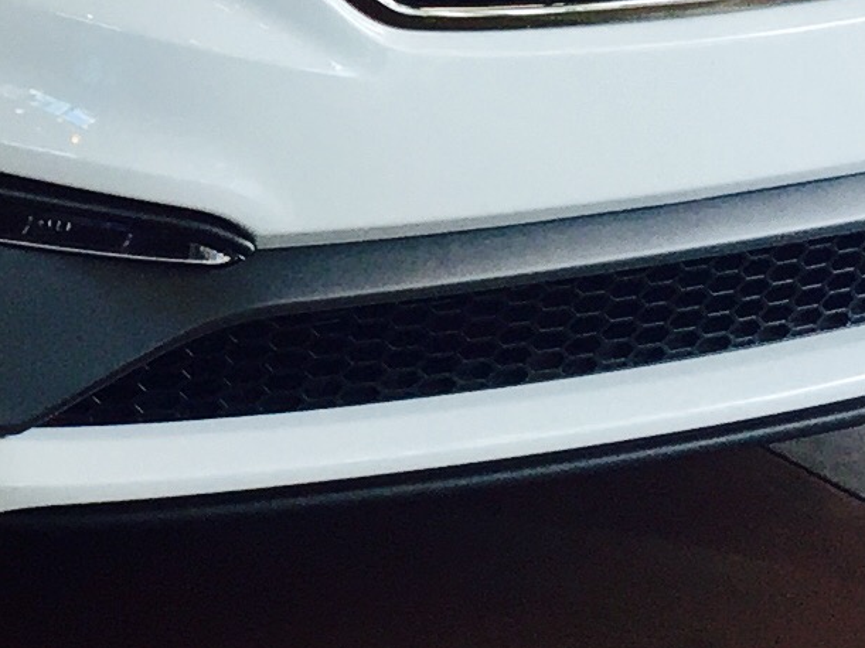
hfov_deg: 12.1
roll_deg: -3.0
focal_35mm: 155
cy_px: -204
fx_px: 3872
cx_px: -456
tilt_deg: -14.6
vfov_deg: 9.4
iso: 50
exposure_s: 1/120
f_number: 2.2
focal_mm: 4.15
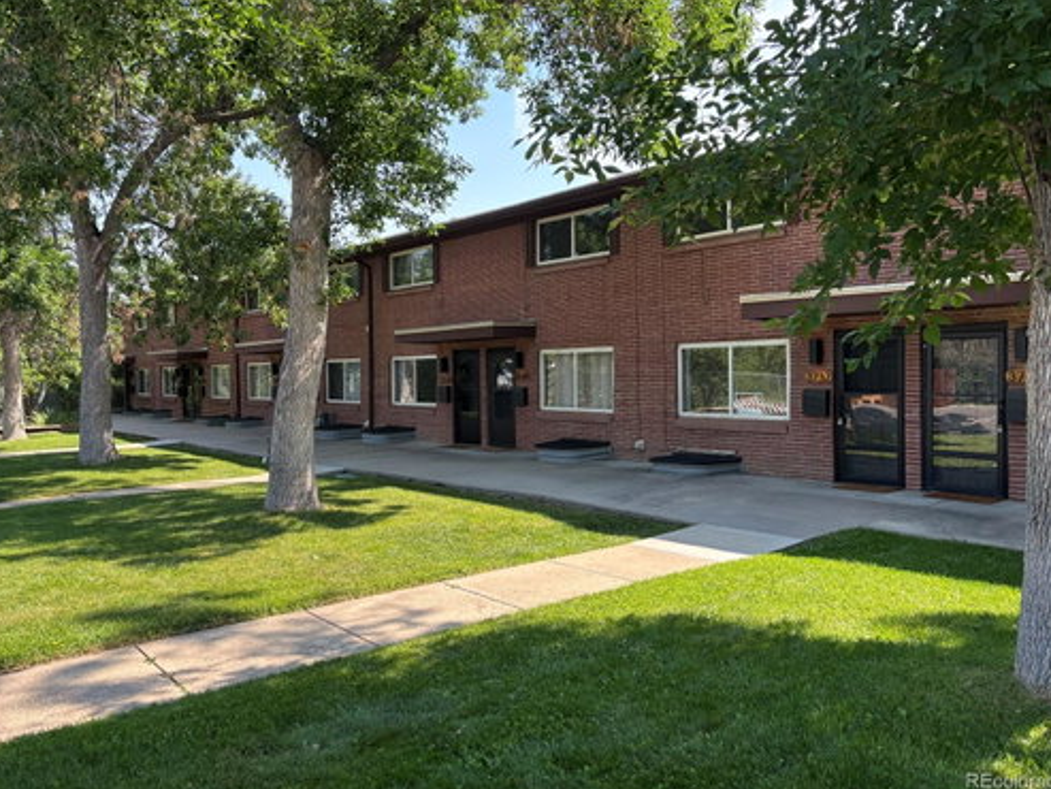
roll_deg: +0.9
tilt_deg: -2.1
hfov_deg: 65.3
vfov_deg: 51.4
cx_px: 531
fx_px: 820
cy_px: 386
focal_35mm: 27
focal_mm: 5.96
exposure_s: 1/502
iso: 50
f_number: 1.6
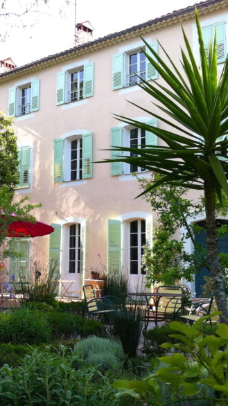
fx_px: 560
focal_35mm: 52
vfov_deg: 39.9
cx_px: 37
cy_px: 202
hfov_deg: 22.6
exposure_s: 1/265
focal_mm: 3.85
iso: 80
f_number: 2.8
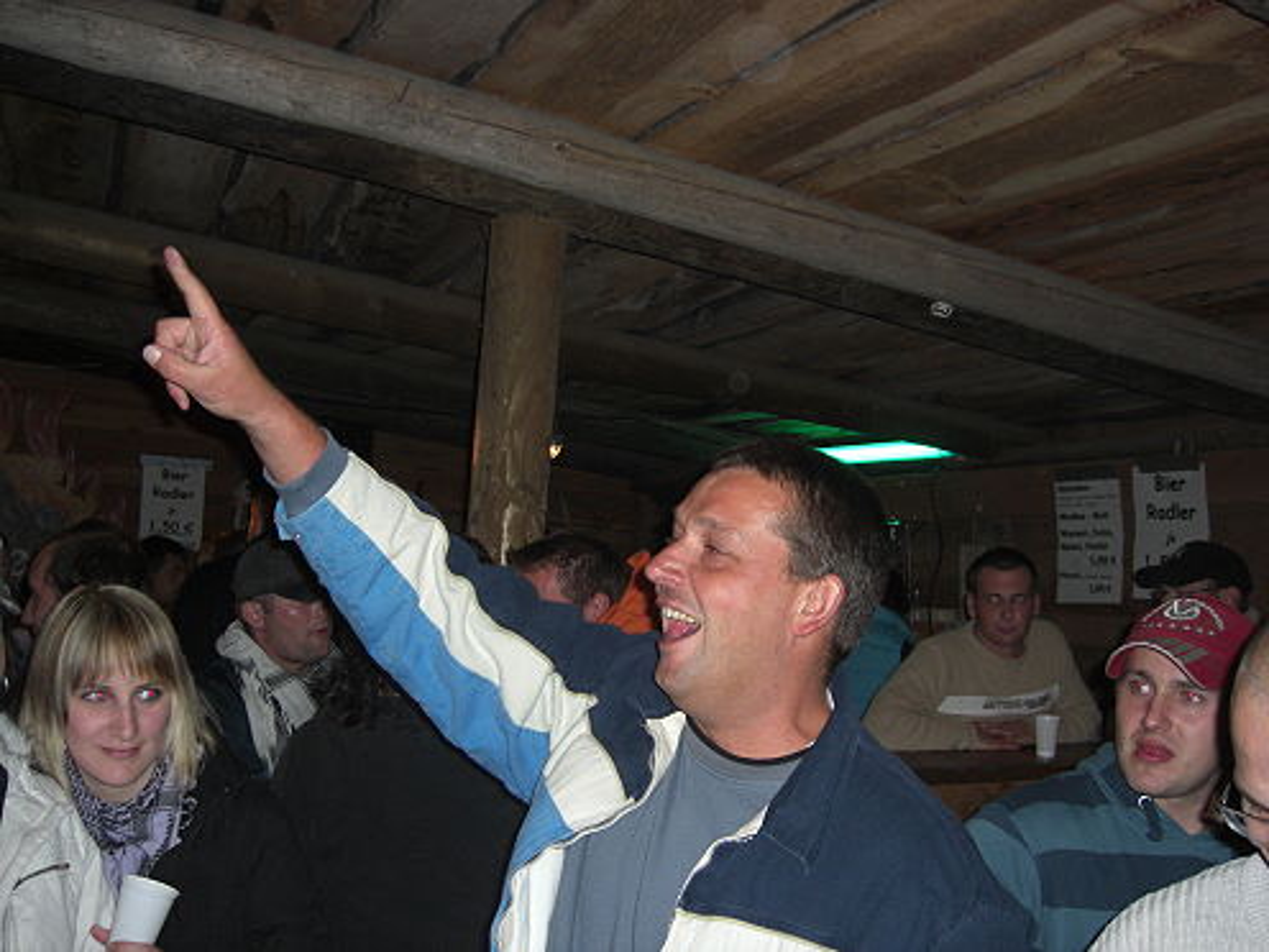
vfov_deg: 37.7
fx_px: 1393
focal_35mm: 38
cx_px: 634
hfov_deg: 49.0
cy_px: 476
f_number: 2.8
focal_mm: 7.9
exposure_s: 1/60
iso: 200
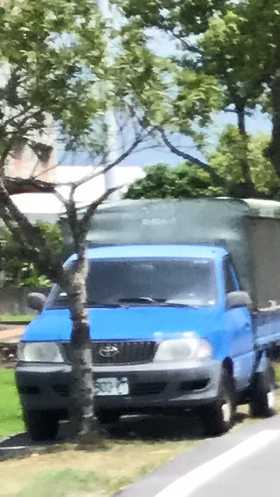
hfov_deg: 5.3
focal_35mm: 194
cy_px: 512
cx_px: 1252
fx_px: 2559
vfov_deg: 11.0
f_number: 1.8
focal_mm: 3.99
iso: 20
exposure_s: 1/1880
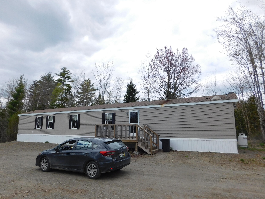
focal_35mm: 23
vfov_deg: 58.9
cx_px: 132
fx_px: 176
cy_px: 100
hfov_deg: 73.9
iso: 125
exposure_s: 1/400
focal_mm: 4
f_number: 6
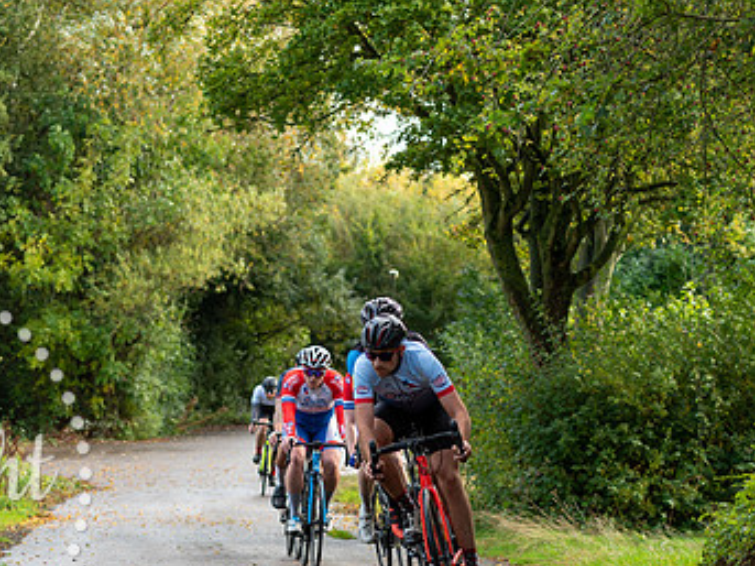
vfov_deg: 10.4
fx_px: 3096
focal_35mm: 142
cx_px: 384
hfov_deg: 13.9
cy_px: 436
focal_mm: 70
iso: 200
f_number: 3.2
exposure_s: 1/400
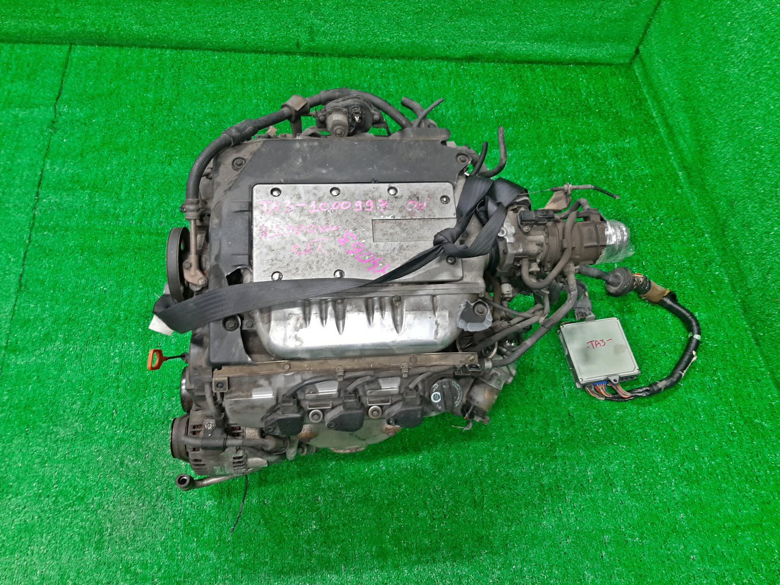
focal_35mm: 26
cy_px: 292
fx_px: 586
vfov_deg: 53.1
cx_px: 390
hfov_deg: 67.3
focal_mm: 3.93
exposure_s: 1/50
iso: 121
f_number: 1.7
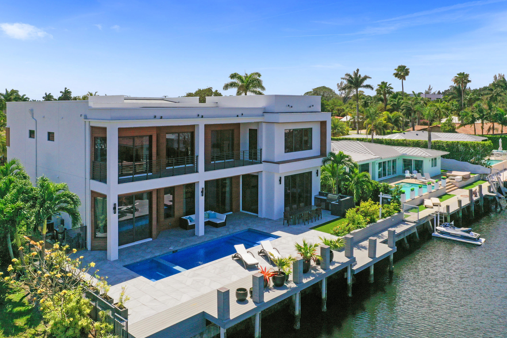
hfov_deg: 65.5
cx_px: 254
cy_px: 169
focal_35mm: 28
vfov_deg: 46.4
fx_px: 394
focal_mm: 10.26
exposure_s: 1/1000
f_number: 7.1
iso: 100
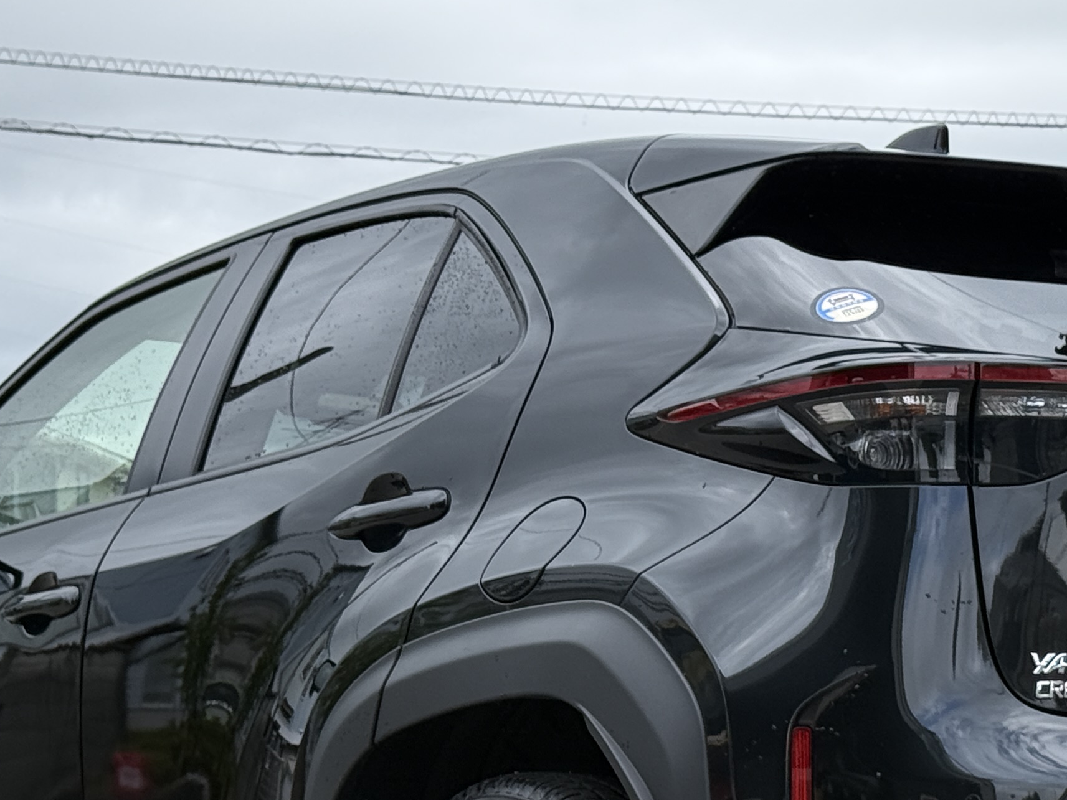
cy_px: 675
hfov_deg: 17.4
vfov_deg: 13.0
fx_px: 3483
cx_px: 668
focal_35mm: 113
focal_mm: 6.76
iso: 64
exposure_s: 1/2033
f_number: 1.78
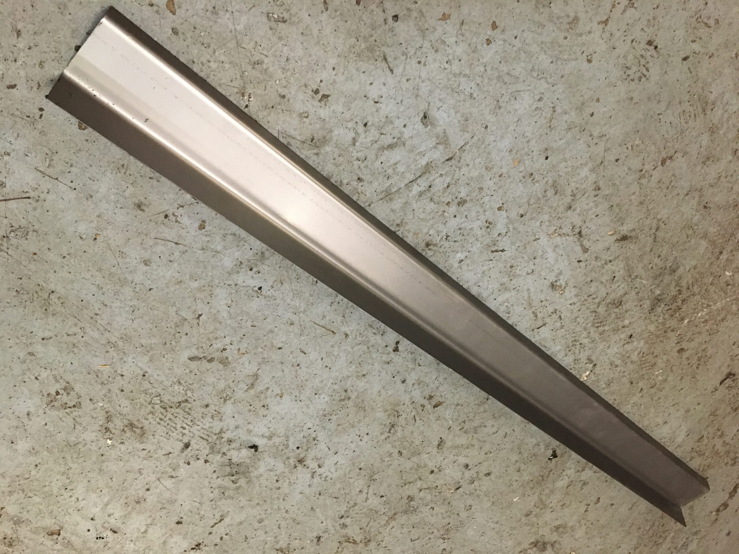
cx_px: 370
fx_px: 619
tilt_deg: -56.5
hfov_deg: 61.7
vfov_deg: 48.2
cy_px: 277
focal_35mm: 29
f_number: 2.2
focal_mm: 4.15
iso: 200
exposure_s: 1/25
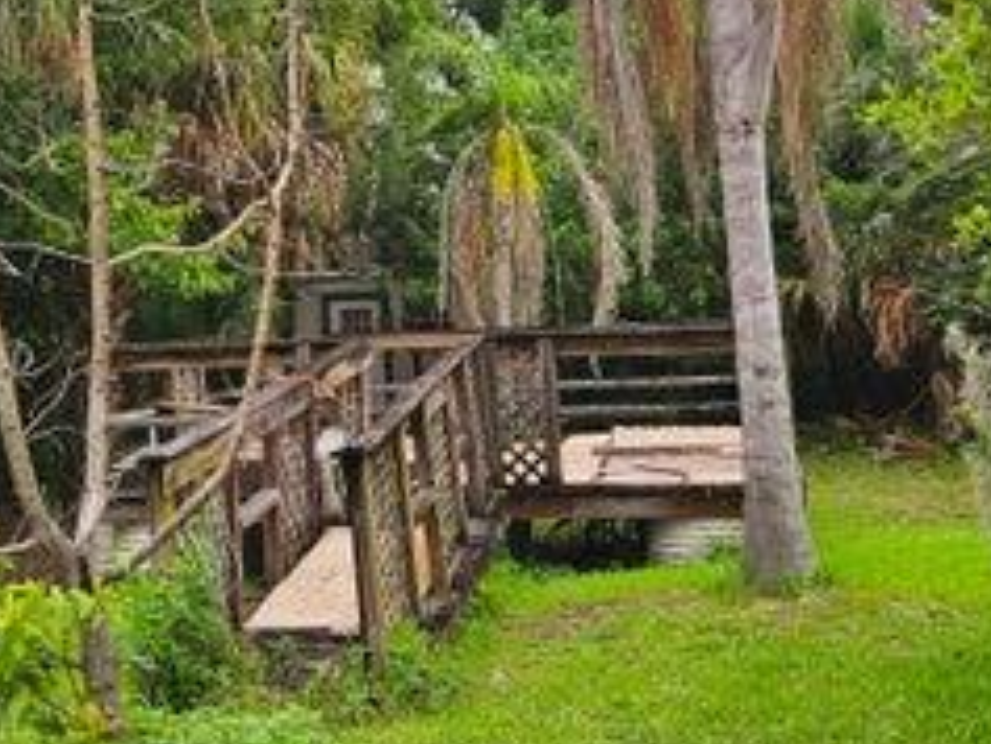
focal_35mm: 62
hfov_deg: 30.6
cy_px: 171
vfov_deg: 23.4
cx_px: 243
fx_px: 1776
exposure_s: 1/1250
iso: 25
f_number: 1.8
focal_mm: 5.4
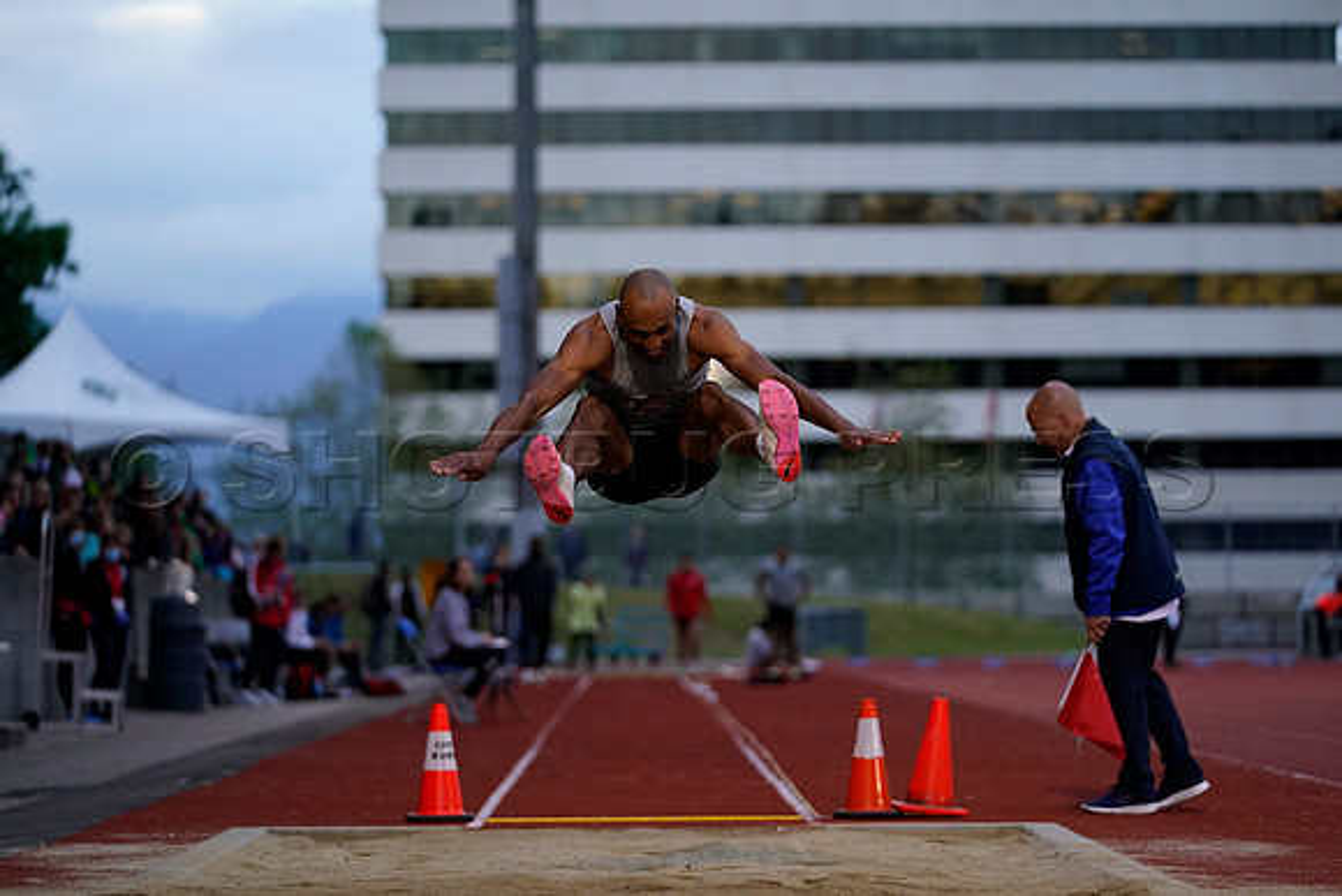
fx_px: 5294
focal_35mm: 142
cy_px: 448
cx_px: 671
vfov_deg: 9.7
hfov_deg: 14.4
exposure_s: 1/1600
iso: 2000
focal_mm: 142
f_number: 2.8
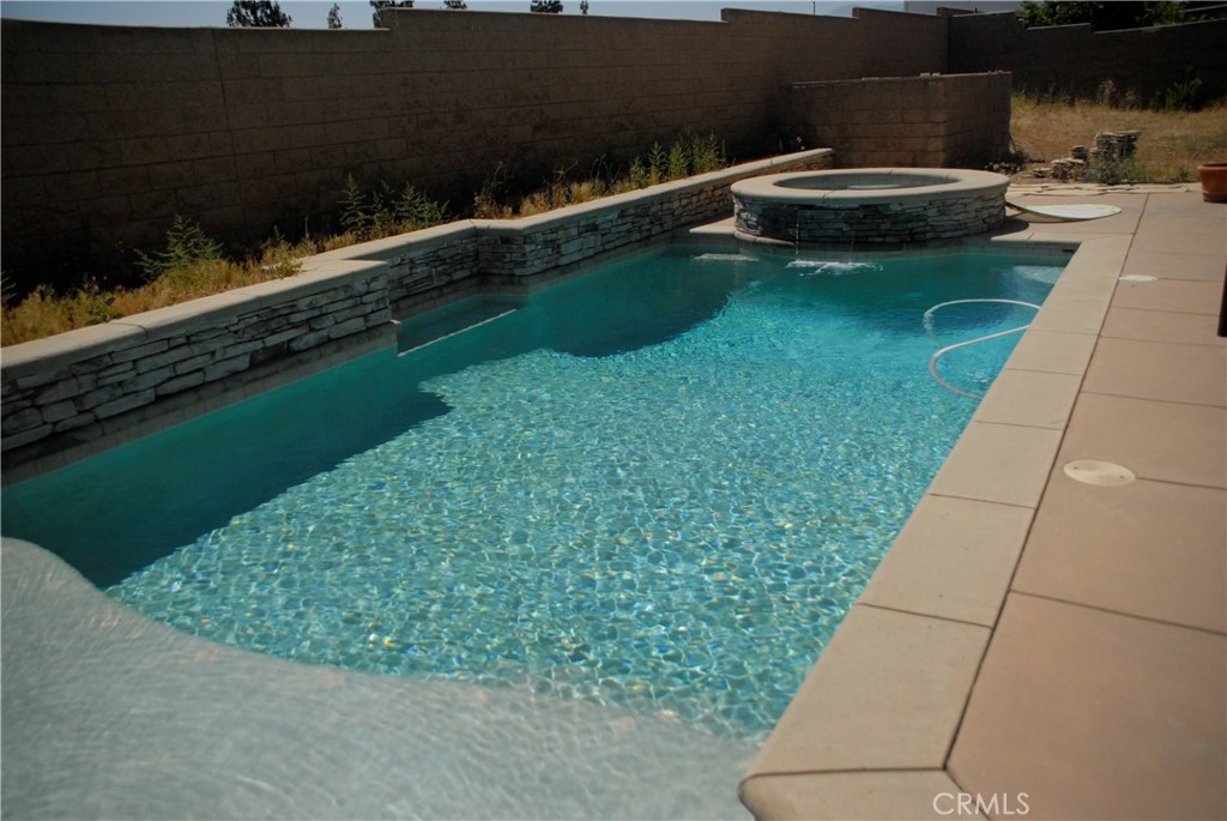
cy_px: 410
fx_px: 921
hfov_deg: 67.3
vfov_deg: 48.0
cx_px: 614
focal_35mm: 27
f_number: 4.5
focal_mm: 18
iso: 400
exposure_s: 1/6400
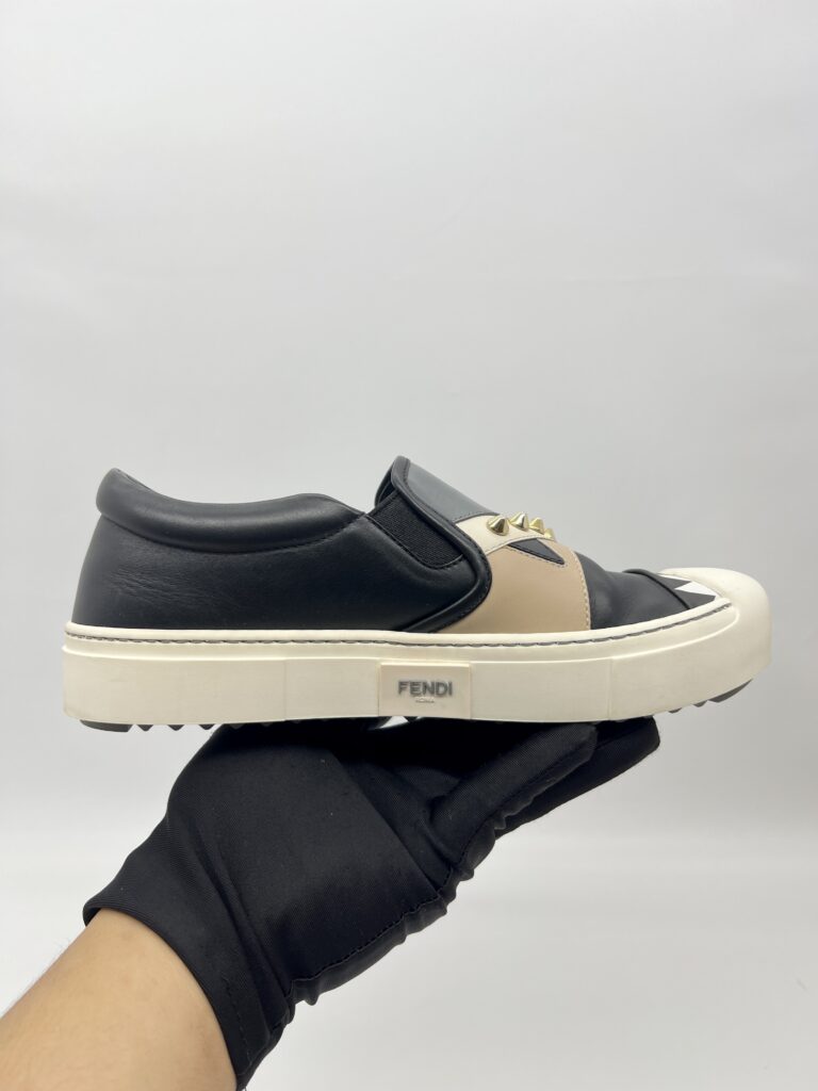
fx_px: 819
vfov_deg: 67.3
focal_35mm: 26
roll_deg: +0.4
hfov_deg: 53.1
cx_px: 409
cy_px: 546
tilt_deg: -13.2
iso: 32
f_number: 1.5
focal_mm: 5.7
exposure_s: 1/128
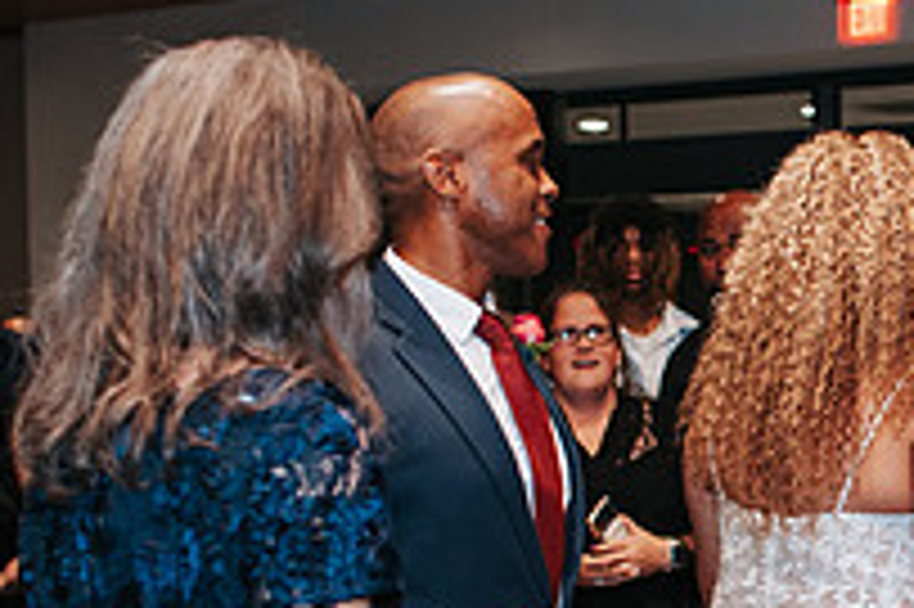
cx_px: 1040
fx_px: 2537
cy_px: 597
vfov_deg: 13.5
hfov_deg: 19.4
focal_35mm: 100
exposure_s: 1/200
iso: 1000
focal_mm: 35
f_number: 2.8
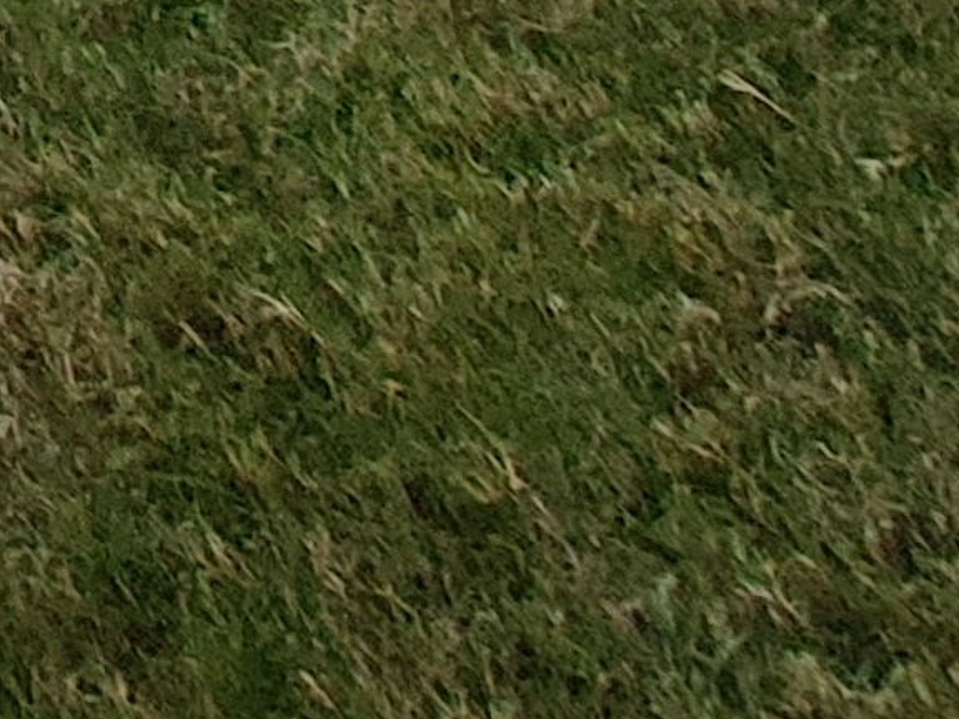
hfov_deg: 9.8
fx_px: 2881
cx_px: -2346
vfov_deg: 8.4
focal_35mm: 104
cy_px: -2067
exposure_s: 1/747
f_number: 2.2
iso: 100
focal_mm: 2.25
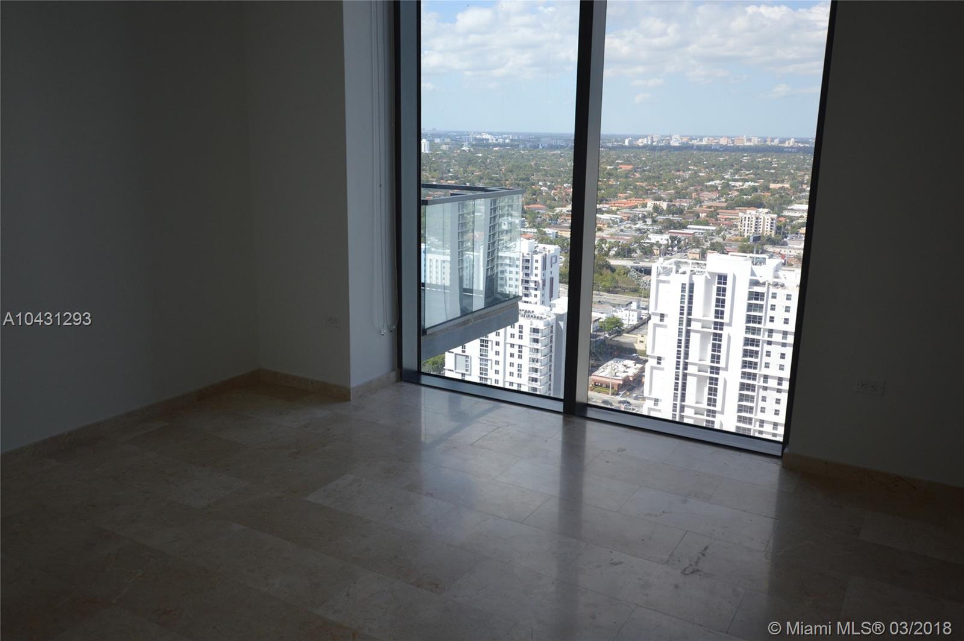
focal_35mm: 30
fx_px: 802
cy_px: 320
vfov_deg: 43.5
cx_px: 482
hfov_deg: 62.0
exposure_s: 1/1000
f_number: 4.5
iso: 400
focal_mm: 20
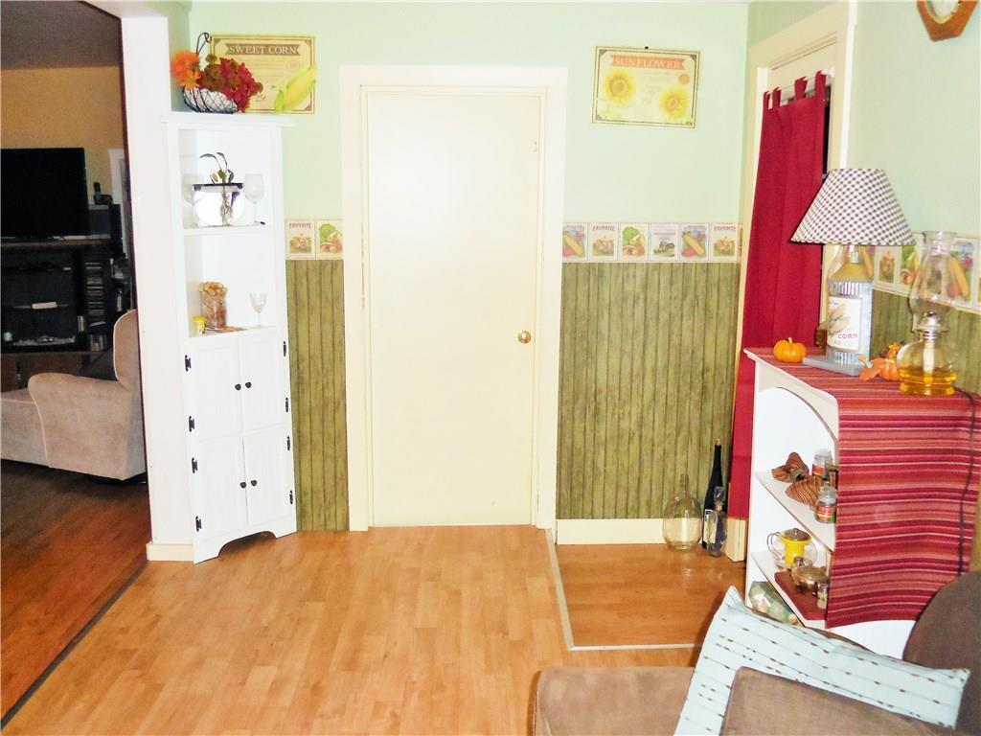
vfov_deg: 42.9
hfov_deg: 55.4
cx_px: 490
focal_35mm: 33
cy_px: 368
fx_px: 935
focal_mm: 5.9
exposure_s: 1/30
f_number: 3.7
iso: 640
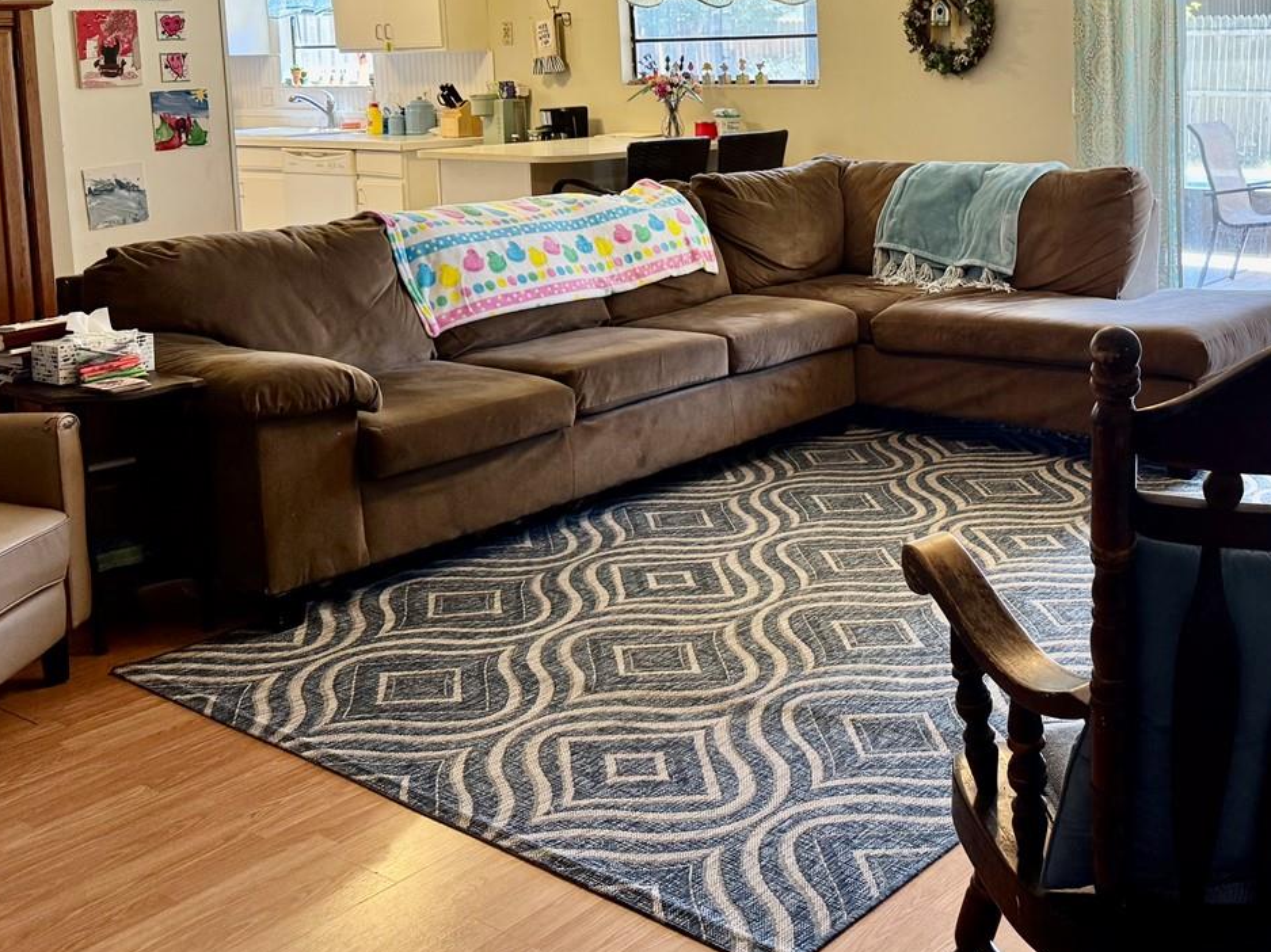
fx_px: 1505
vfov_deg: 34.1
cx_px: 920
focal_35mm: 41
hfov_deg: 44.6
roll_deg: +0.9
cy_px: 199
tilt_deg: -5.7
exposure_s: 1/60
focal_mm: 6.76
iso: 125
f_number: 1.78
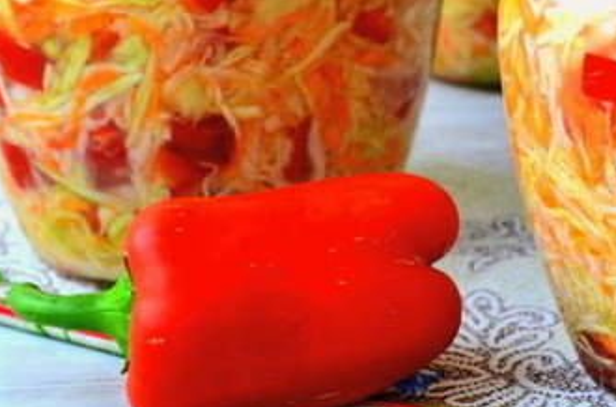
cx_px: 541
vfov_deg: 8.0
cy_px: 0
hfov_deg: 12.0
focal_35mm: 170
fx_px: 2901
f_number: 8
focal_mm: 55
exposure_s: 1/50
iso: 400
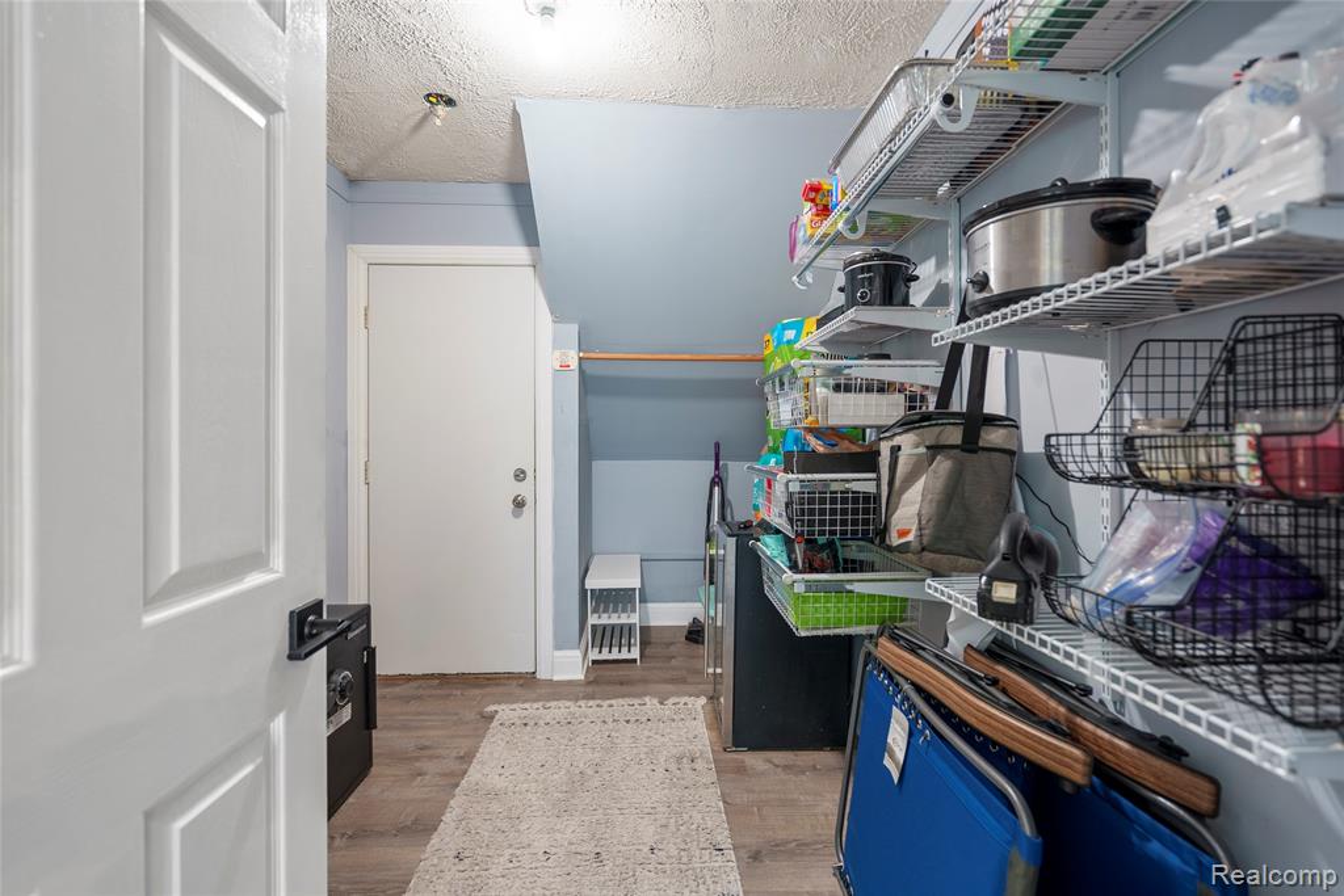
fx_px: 597
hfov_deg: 96.7
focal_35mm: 16
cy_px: 448
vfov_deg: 73.8
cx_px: 672
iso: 100
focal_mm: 16
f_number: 4
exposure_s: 1
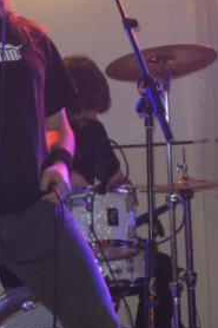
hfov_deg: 7.3
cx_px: 28
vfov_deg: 11.0
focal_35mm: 187
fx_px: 1701
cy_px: 140
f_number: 4.9
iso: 800
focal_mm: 17.9
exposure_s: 1/60
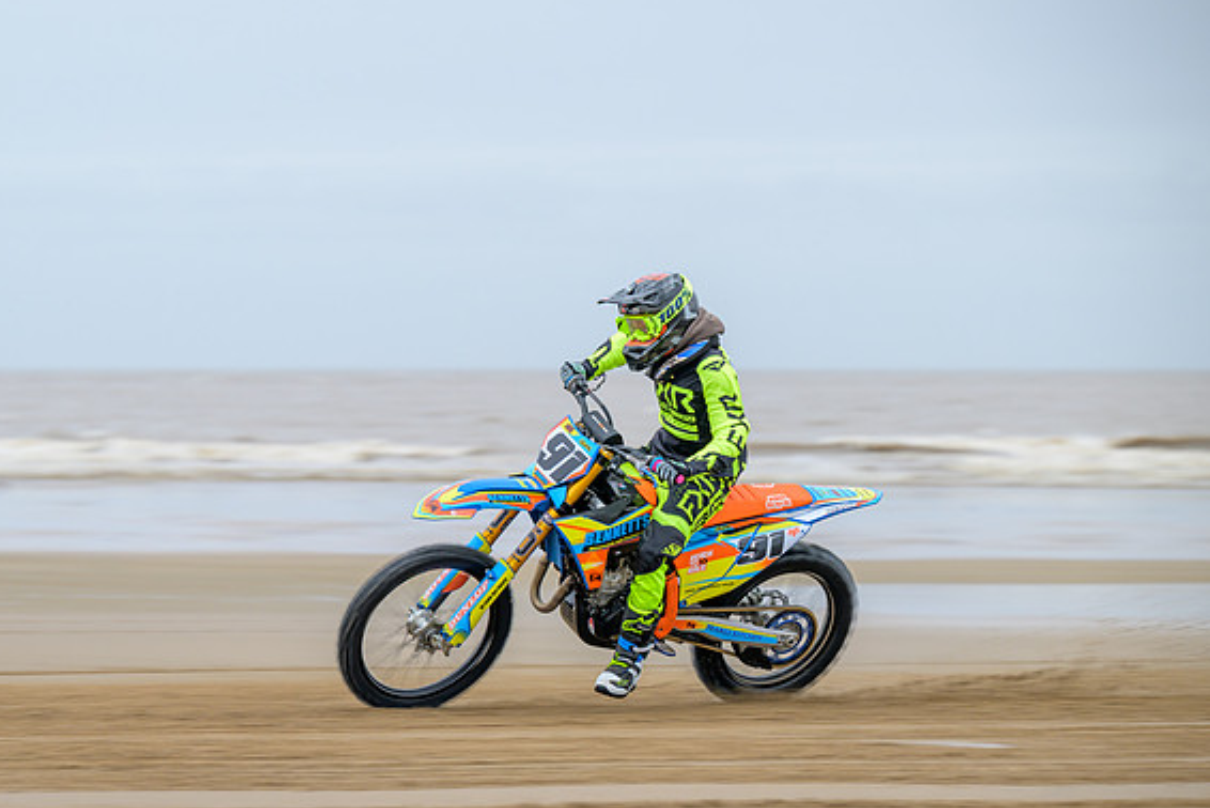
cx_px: 488
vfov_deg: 9.7
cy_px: 462
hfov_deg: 14.5
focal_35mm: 141
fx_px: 4741
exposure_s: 1/250
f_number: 4
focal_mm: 110
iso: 140
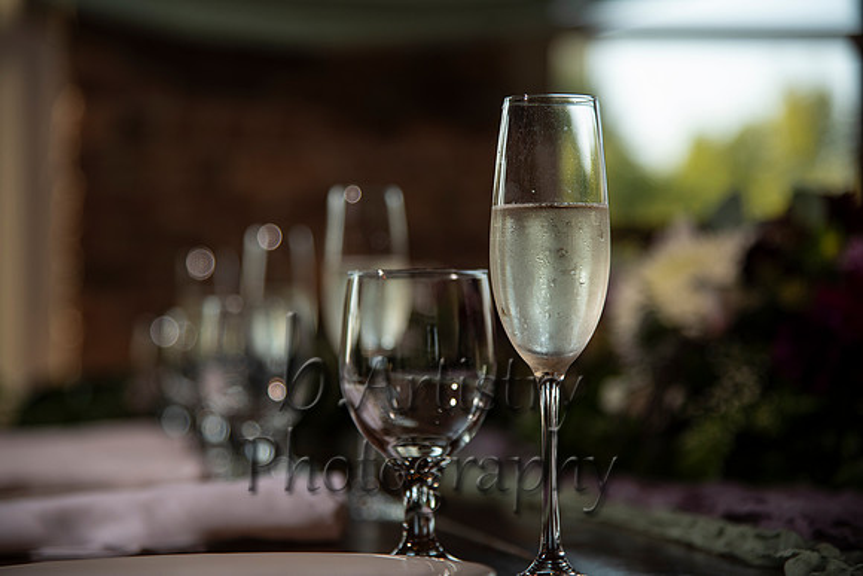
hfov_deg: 17.1
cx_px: 432
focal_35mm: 120
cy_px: 288
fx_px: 2877
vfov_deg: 11.4
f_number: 4
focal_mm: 120
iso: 320
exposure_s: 1/320
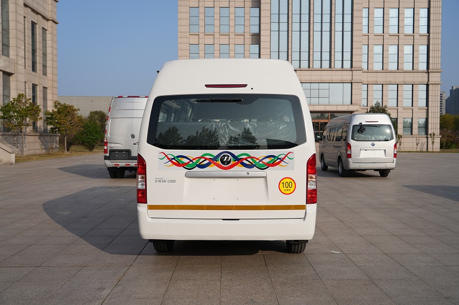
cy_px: 152
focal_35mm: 34
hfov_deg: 55.8
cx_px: 230
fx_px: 433
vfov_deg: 38.9
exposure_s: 1/1250
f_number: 4
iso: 100
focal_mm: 34
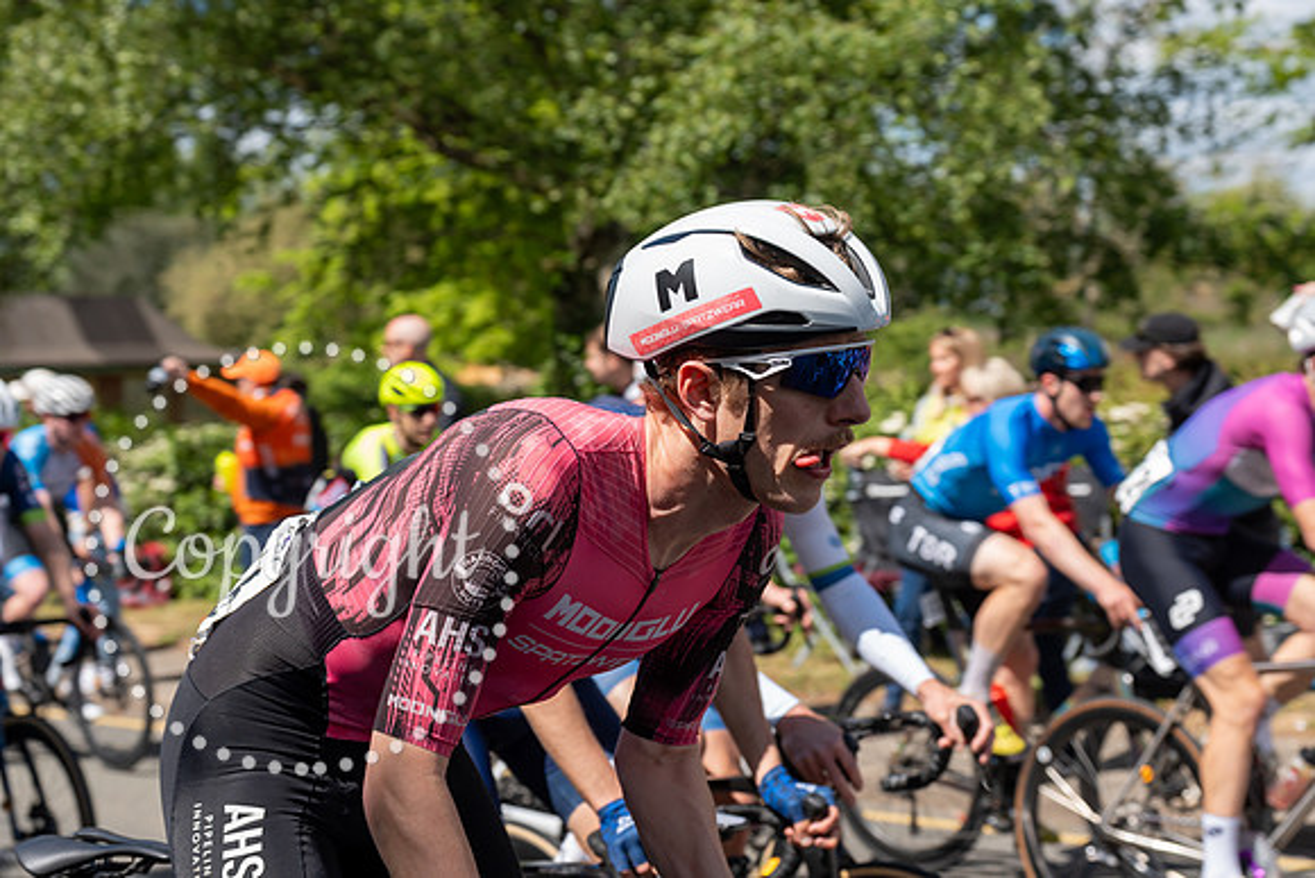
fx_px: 2557
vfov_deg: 19.5
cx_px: 658
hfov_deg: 28.8
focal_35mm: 70
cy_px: 439
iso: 320
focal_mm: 70
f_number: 5.6
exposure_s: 1/1000
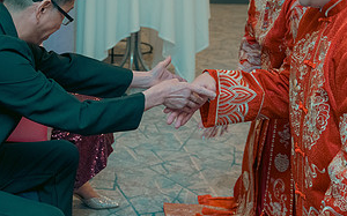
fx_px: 652
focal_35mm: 69
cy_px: 61
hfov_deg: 29.7
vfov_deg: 18.7
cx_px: 127
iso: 2500
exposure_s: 1/160
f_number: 3.5
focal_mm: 35
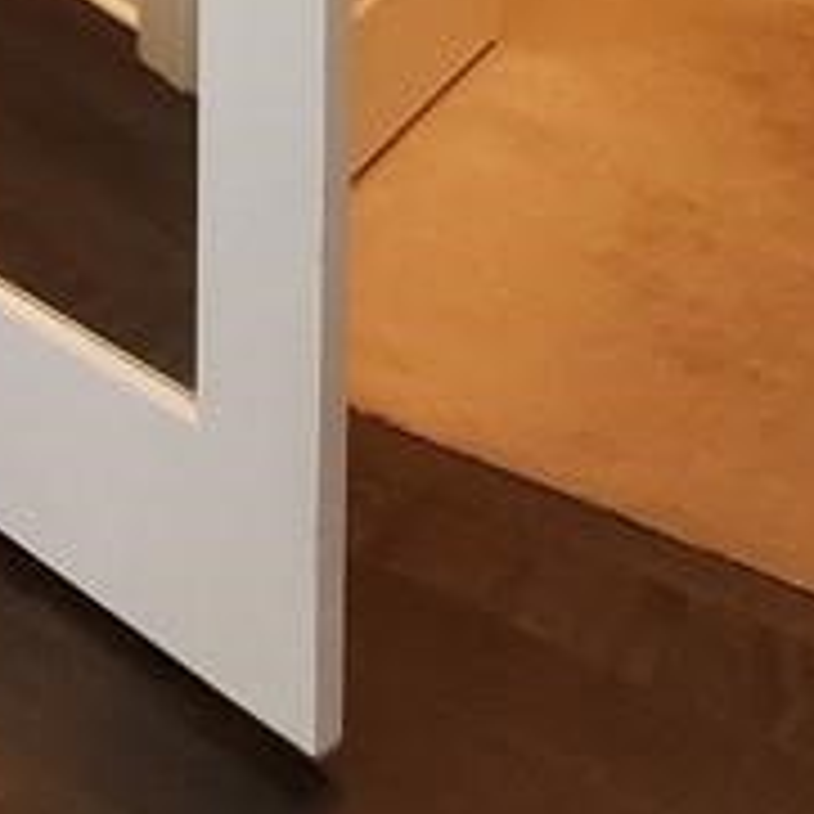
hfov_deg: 21.8
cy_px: -684
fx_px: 1729
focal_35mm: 65
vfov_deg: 19.3
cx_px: -427
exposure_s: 1/60
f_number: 2.2
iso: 500
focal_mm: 1.8
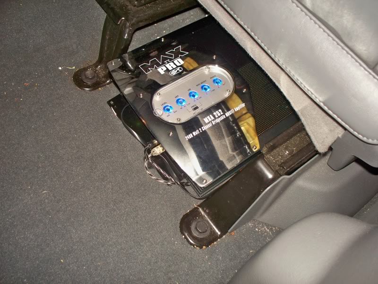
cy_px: 142
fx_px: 382
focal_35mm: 35
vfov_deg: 40.7
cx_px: 189
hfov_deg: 52.6
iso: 200
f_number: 2.8
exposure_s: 1/30
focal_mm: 7.54
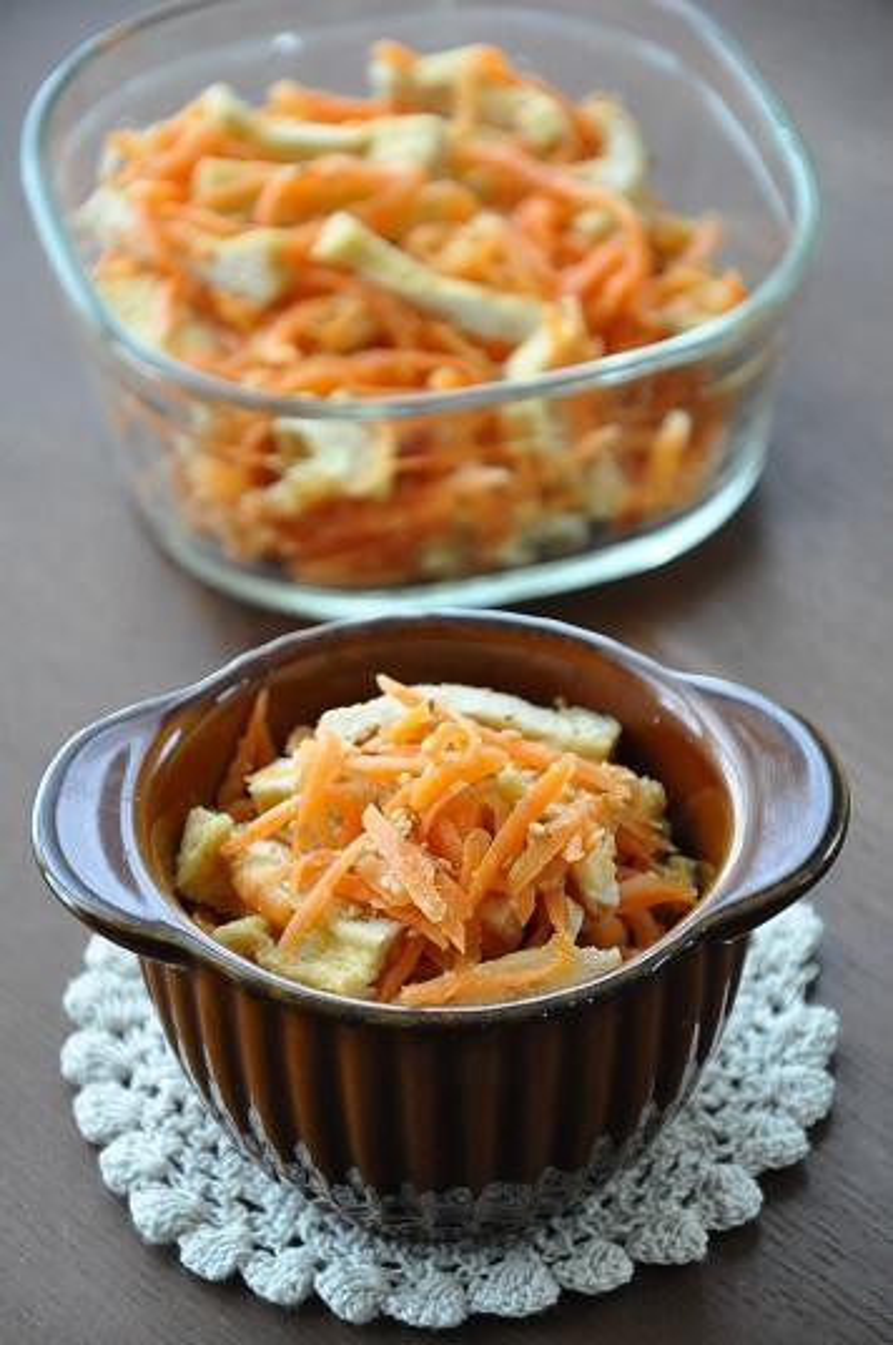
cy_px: 672
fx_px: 5148
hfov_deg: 9.9
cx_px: 446
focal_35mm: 138
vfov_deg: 14.9
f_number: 5.6
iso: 1600
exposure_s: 1/60
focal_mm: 92
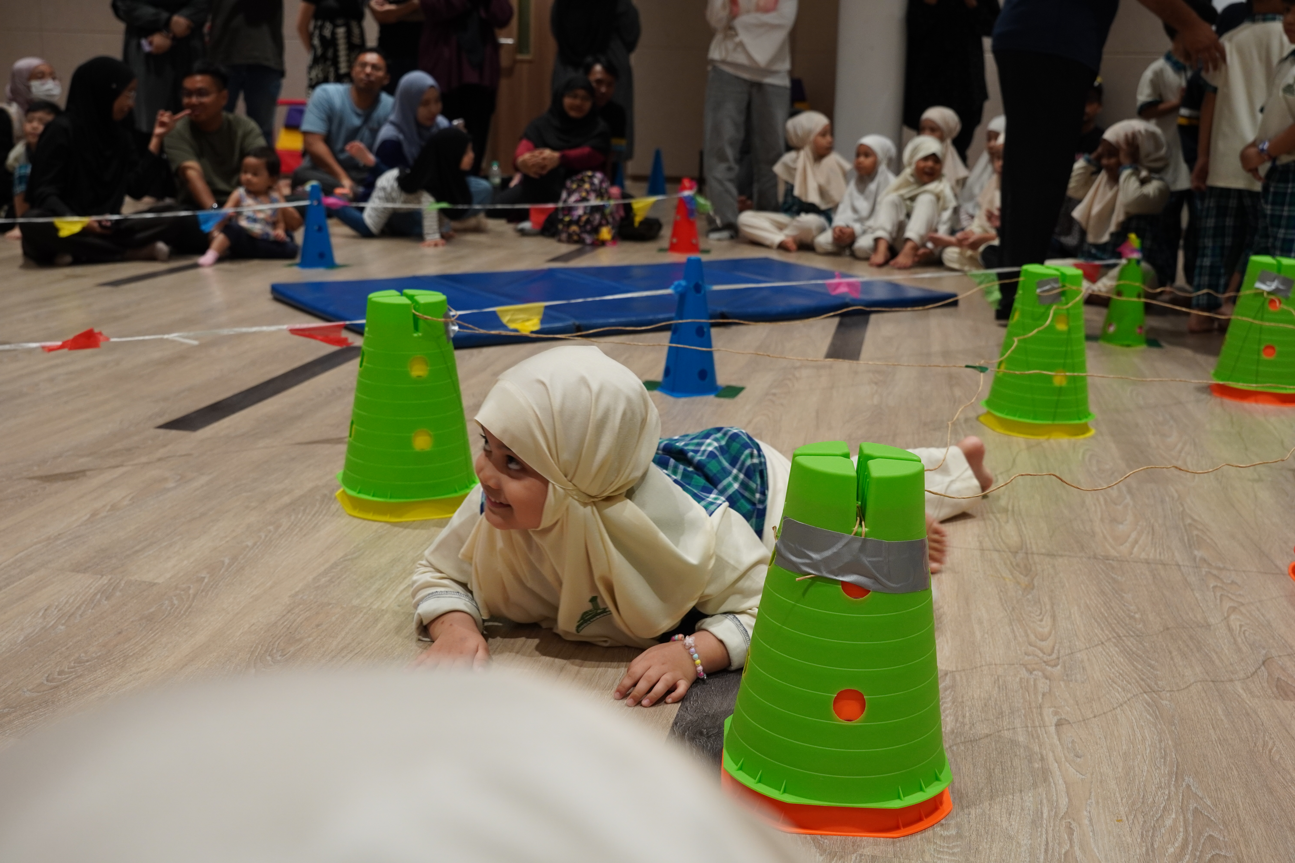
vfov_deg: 36.9
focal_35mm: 36
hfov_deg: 53.1
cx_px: 648
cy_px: 432
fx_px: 1295
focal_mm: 24
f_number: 4
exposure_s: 1/160
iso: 640
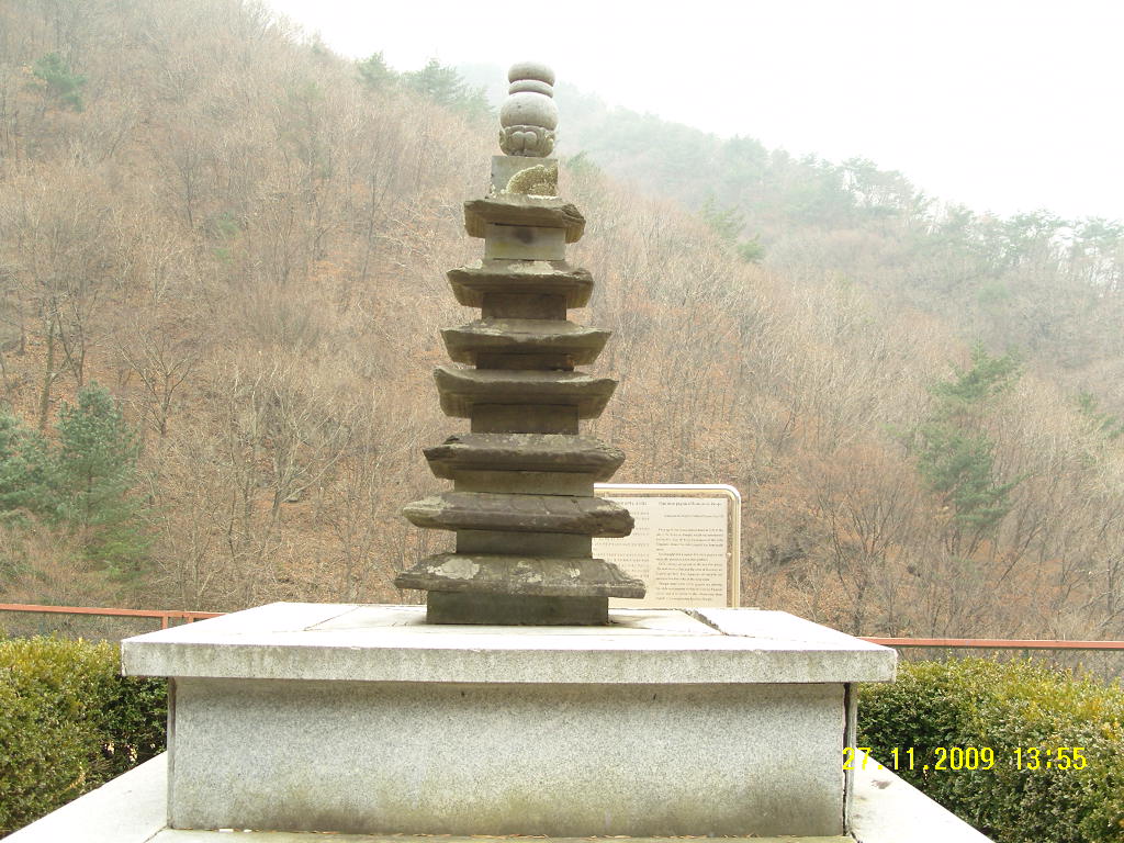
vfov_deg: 37.7
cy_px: 422
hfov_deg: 49.0
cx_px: 562
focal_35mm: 38
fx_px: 1234
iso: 80
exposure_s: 1/80
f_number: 2.8
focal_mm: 7.8
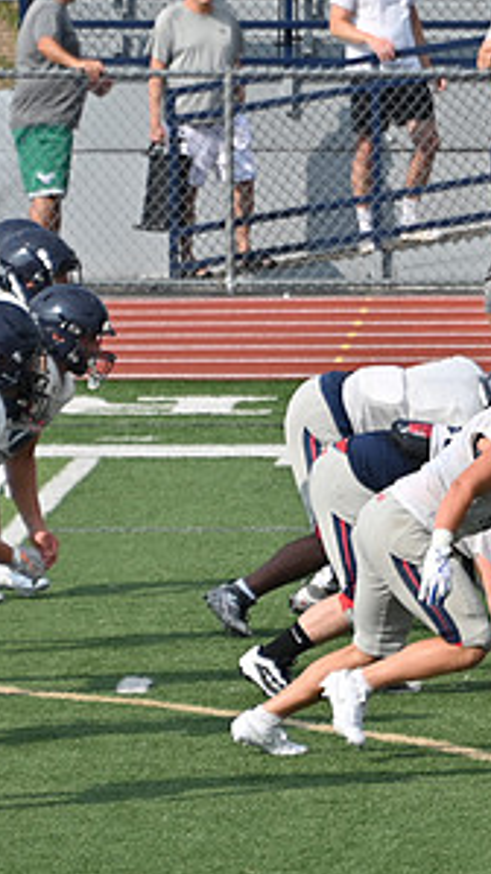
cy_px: 493
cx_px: 830
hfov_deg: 1.7
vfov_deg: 3.1
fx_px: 16262
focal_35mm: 702
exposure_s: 1/800
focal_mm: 230
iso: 100
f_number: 5.6
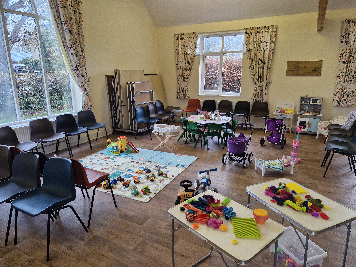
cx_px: 178
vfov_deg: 58.9
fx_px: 237
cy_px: 134
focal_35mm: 23
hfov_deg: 73.9
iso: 160
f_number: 1.8
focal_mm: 5.54
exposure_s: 1/100
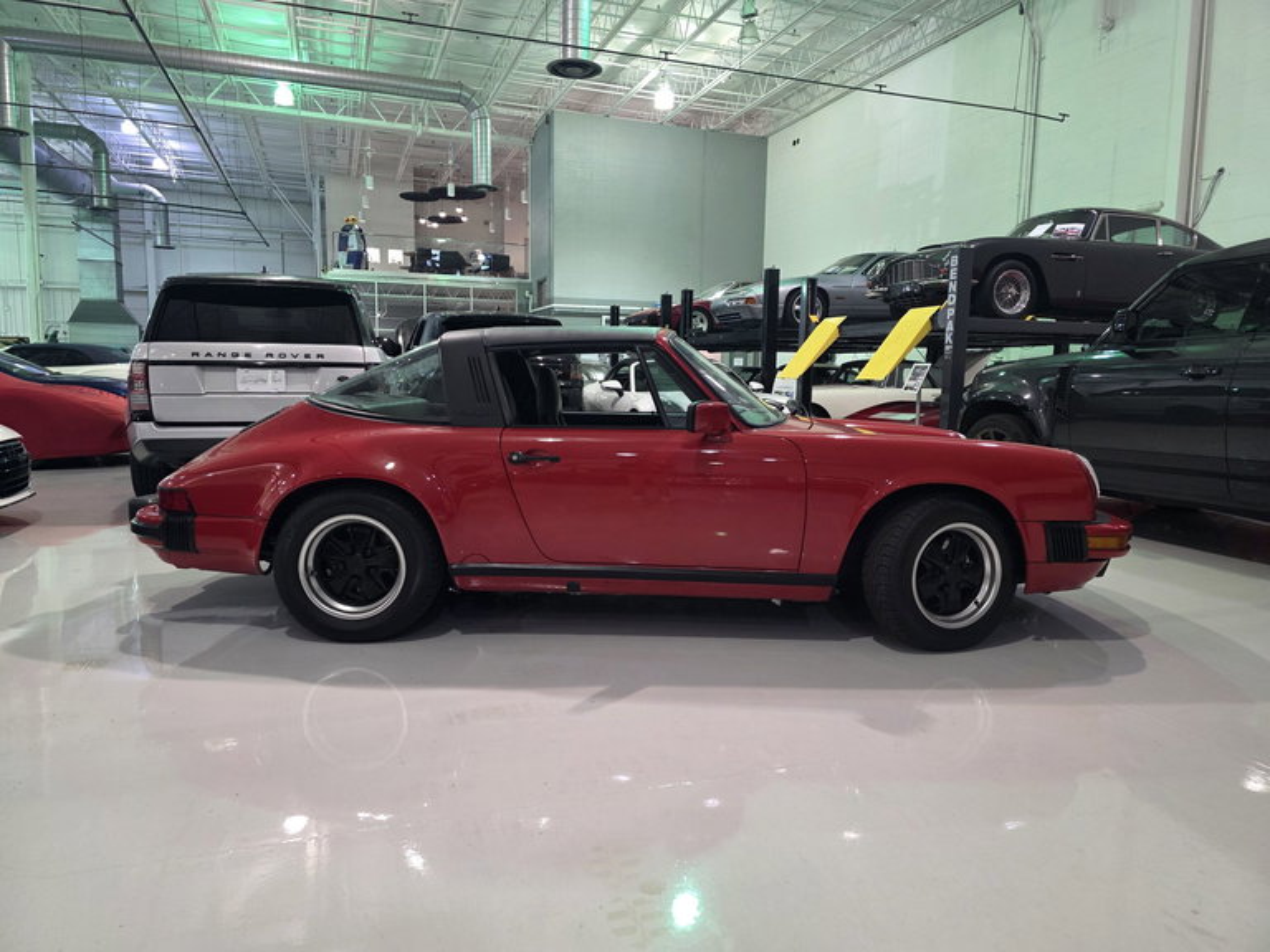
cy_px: 476
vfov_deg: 58.9
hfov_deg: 73.9
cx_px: 635
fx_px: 844
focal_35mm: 23
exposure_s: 1/60
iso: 250
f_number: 1.7
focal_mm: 6.3
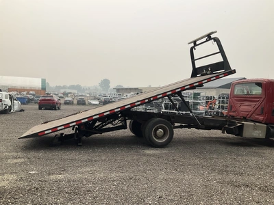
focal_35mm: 29
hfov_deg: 61.7
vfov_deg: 48.2
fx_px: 230
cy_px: 102
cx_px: 137
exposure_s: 1/2959
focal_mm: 3
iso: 25
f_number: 1.8
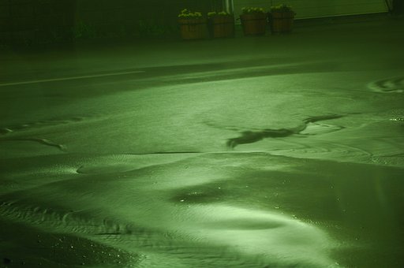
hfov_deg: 19.5
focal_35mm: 105
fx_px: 1177
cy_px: 134
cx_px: 202
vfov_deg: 13.0
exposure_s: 8
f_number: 11
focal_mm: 70
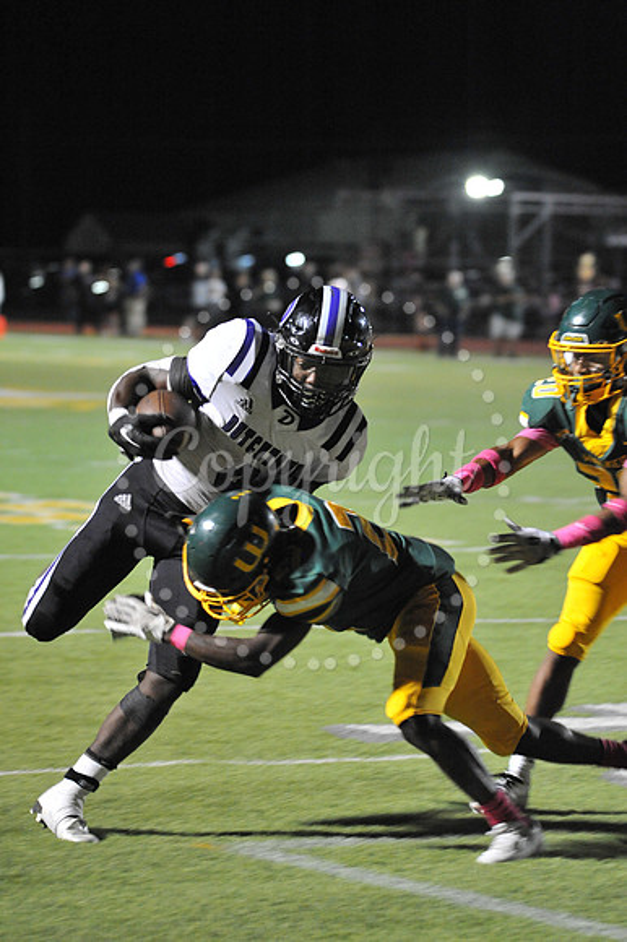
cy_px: 471
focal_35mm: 190
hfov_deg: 7.2
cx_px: 314
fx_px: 4969
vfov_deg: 10.8
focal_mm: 190
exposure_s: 1/200
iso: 6400
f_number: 5.6
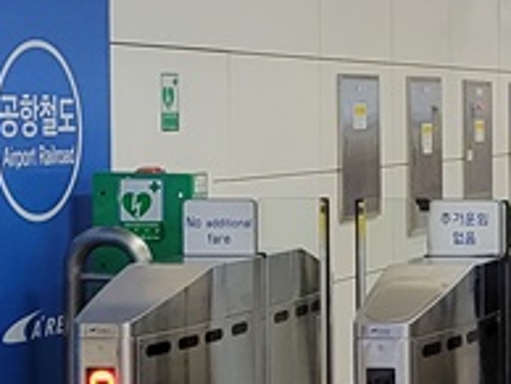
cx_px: 967
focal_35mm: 134
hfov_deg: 13.1
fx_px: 1981
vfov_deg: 11.1
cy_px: 155
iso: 250
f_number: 1.8
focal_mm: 5.4
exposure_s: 1/120
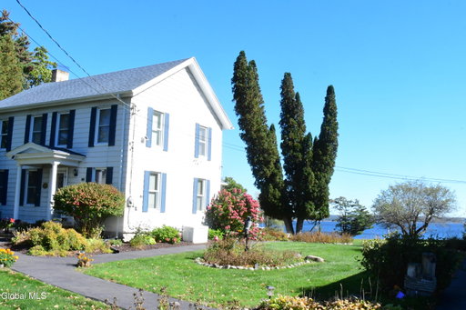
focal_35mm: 36
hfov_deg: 53.1
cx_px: 233
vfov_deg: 36.8
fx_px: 466
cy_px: 155
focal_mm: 18
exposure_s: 1/200
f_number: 22
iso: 1600
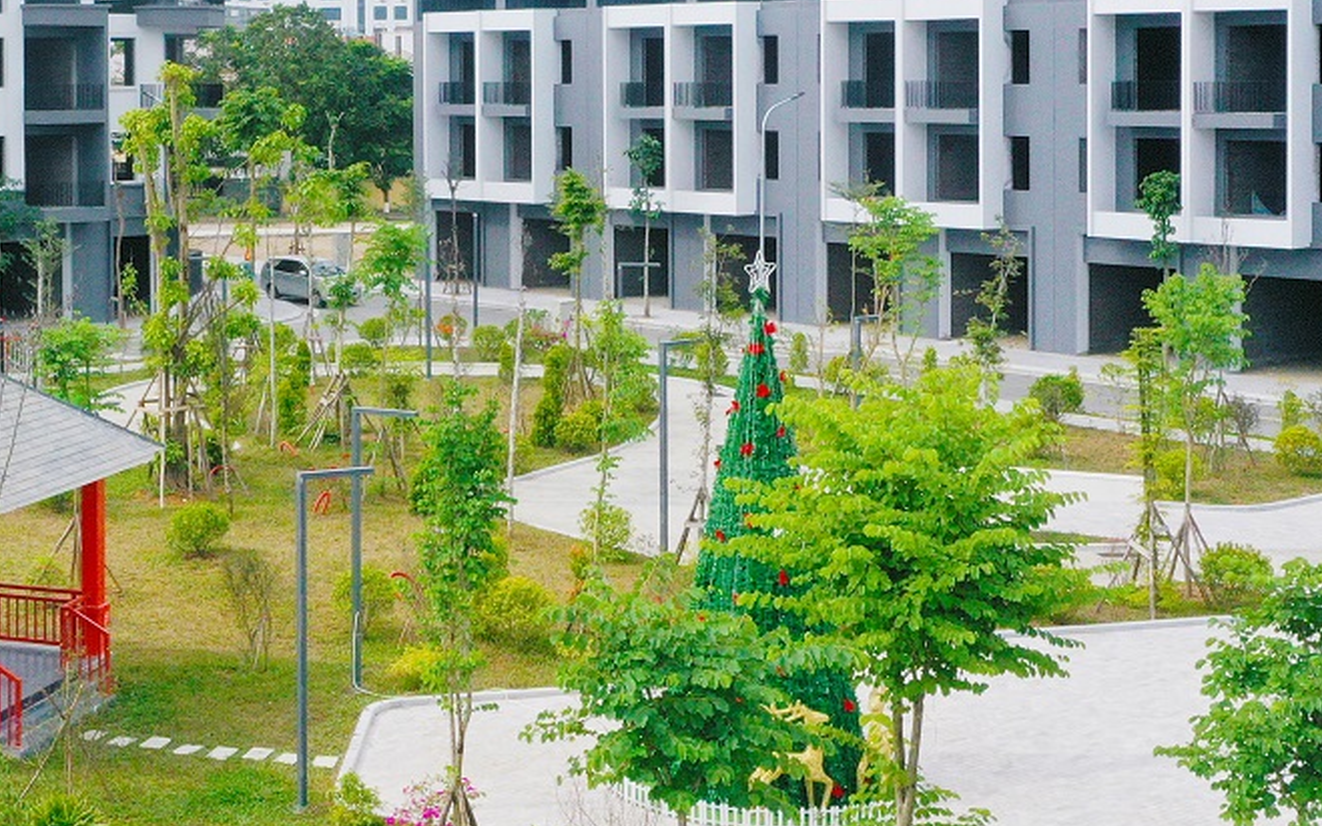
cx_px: 187
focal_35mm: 65
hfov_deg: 30.4
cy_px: 136
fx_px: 2342
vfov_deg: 19.8
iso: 200
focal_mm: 10.26
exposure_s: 1/800
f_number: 7.1
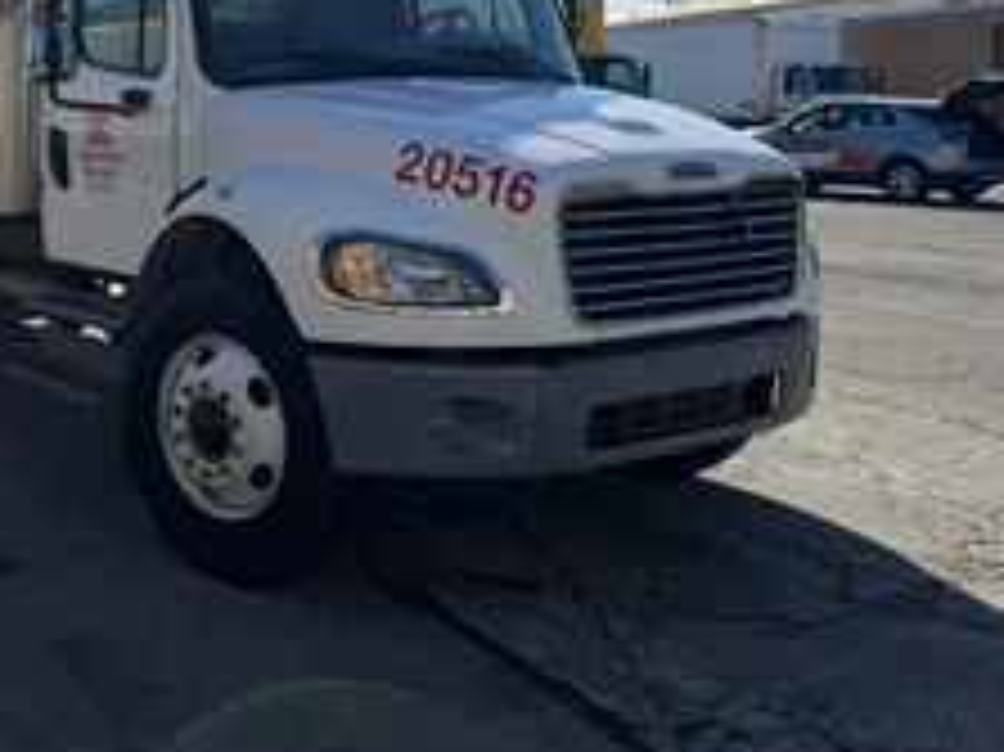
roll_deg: -1.8
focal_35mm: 43
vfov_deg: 32.4
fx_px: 1246
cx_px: 212
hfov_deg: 42.1
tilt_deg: +0.8
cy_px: 126
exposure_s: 1/5714
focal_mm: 6.76
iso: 80
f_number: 1.78
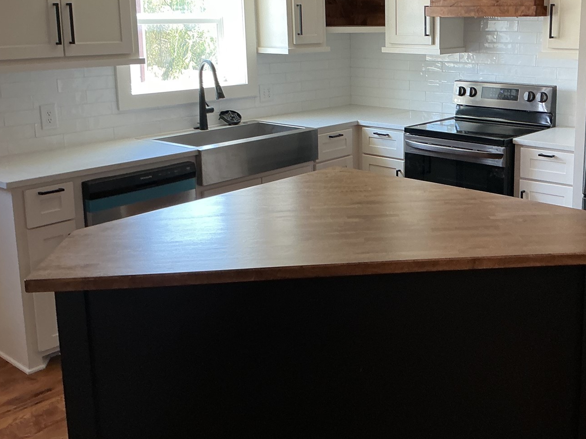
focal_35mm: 43
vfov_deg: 33.2
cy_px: 139
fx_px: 728
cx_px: 407
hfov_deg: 43.0
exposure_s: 1/60
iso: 64
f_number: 1.8
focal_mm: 3
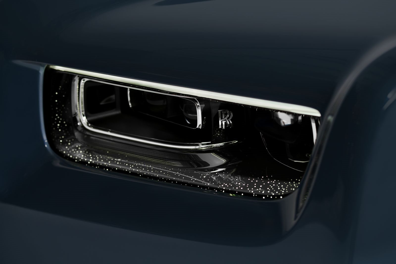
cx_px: 198
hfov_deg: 23.9
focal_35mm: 85
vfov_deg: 16.1
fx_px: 935
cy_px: 132
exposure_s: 1/80
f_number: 2.8
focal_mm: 85
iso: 200
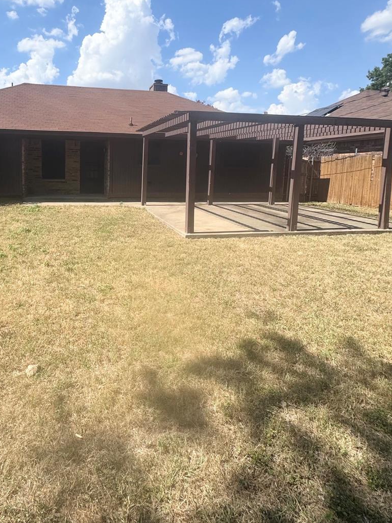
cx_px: 118
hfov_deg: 61.2
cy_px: 201
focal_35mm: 21
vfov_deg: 77.8
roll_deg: -1.5
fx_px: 317
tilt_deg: -4.6
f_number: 2.2
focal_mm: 2.22
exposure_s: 1/1880
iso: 50
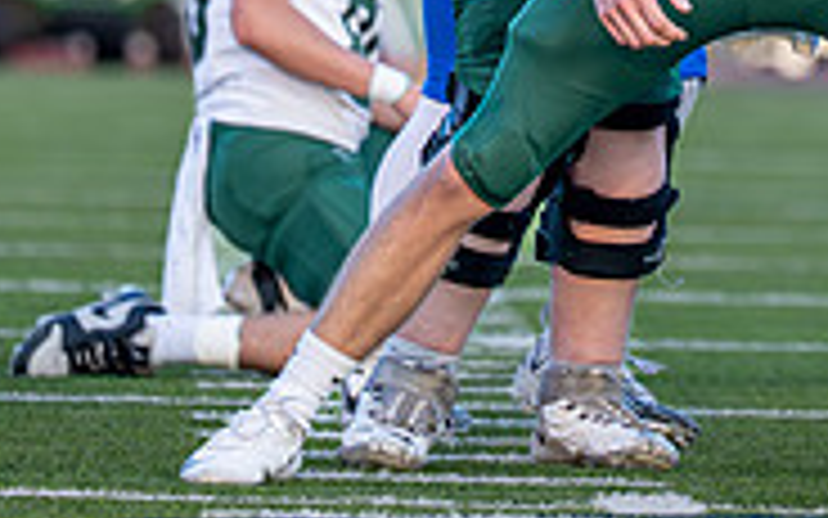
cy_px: -291
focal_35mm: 716
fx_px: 16157
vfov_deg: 1.8
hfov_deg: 2.9
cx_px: 802
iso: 500
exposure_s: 1/1250
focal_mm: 146
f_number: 2.8
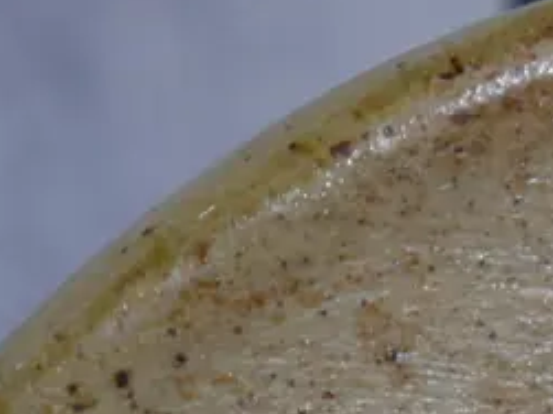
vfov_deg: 4.3
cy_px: 687
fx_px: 5477
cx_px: 939
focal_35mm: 343
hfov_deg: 5.7
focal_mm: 42
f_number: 5.6
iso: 500
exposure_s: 1/100
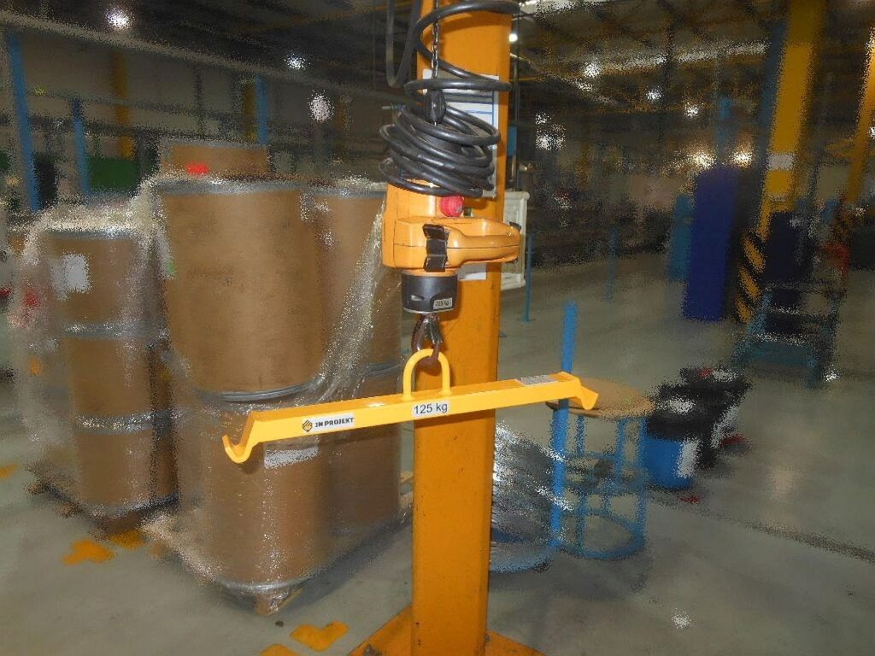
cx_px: 438
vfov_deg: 54.9
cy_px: 328
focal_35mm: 25
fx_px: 632
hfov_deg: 69.4
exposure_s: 1/25
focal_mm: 4.5
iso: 200
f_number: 3.2
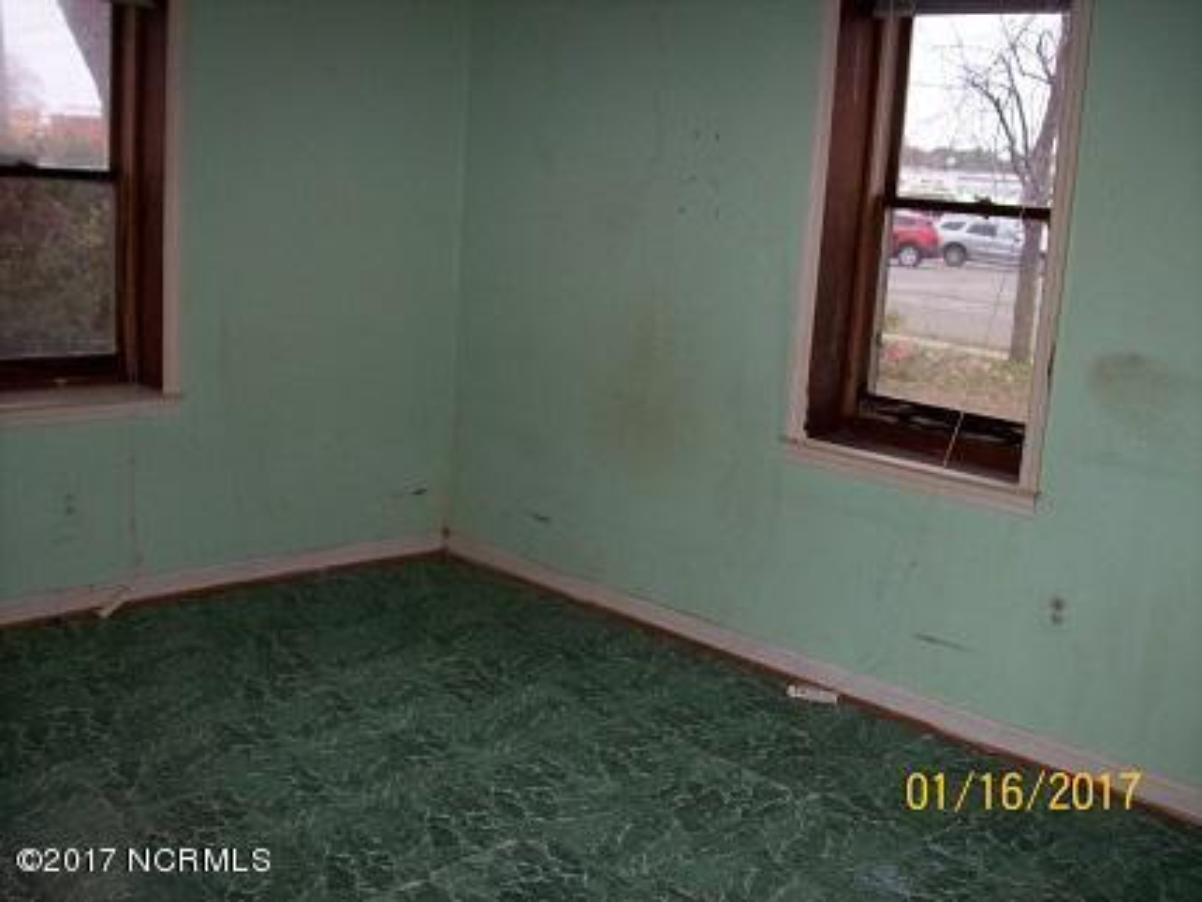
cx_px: 601
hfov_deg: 51.4
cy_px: 451
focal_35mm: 36
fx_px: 1250
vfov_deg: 39.7
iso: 80
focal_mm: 6
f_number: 2.7
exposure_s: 1/64
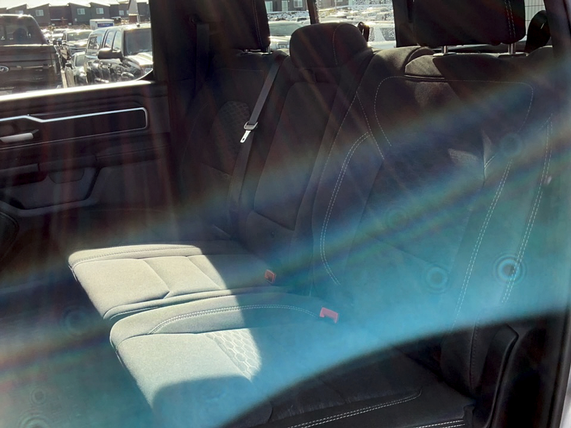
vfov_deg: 46.8
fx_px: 495
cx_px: 286
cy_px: 214
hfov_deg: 60.0
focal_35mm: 30
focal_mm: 3
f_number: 1.8
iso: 32
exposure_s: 1/149
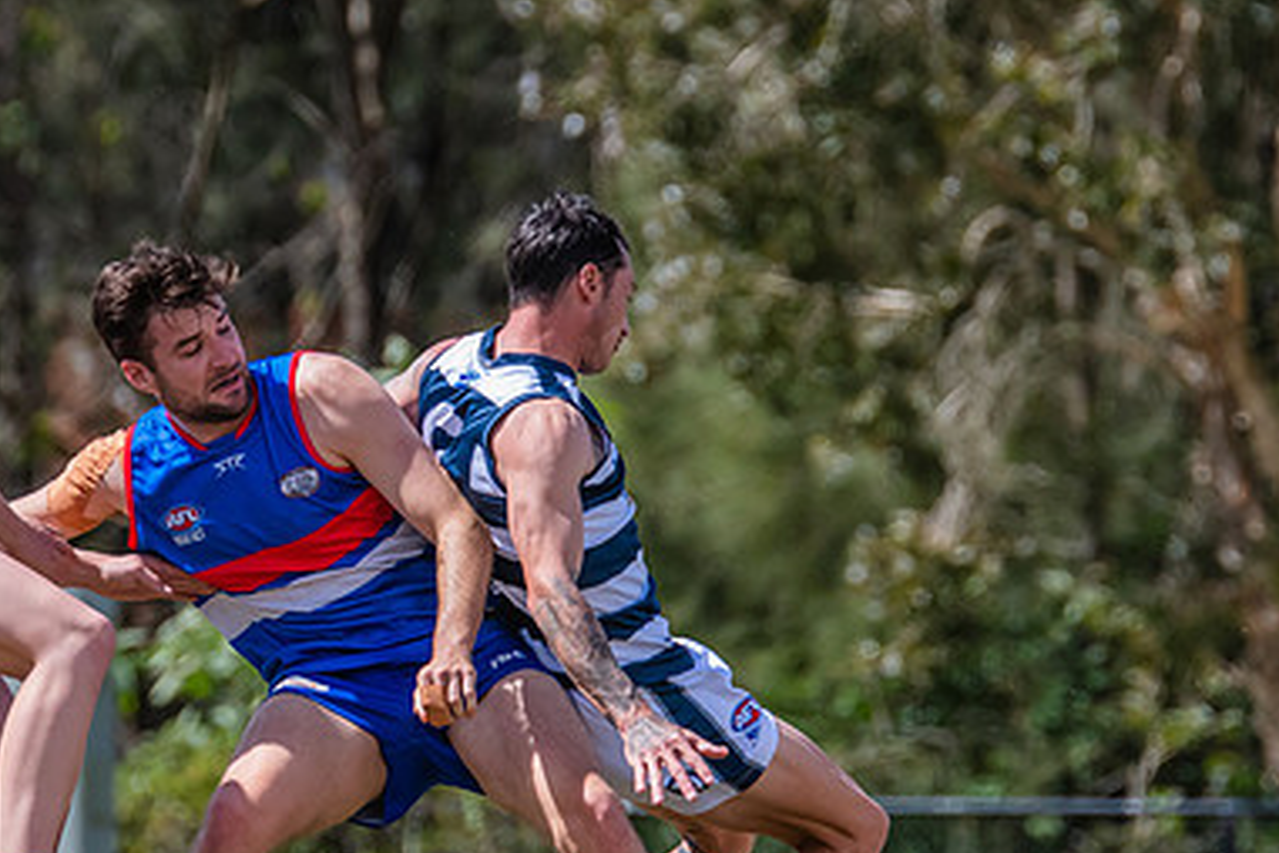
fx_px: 33465
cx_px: 444
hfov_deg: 2.2
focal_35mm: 942
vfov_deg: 1.5
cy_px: 269
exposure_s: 1/1600
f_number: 7.1
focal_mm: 420
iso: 800
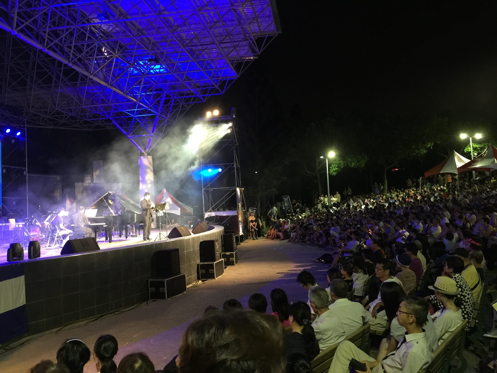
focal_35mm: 29
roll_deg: +1.1
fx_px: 416
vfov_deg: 48.2
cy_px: 186
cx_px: 248
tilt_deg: +1.5
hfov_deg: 61.7
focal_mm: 4.15
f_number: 2.2
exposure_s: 1/8
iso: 125
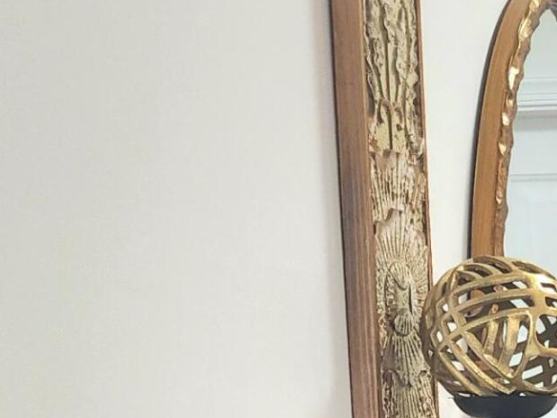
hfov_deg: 16.4
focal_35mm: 107
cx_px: 885
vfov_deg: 13.1
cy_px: 609
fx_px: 1721
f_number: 1.8
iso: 125
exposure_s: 1/120
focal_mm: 6.4
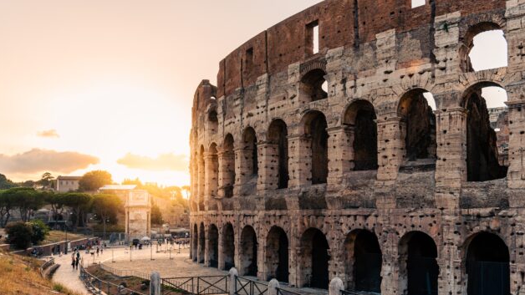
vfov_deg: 34.6
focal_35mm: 34
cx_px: 262
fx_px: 473
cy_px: 151
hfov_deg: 58.0
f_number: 5
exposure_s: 1/320
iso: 100
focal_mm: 32
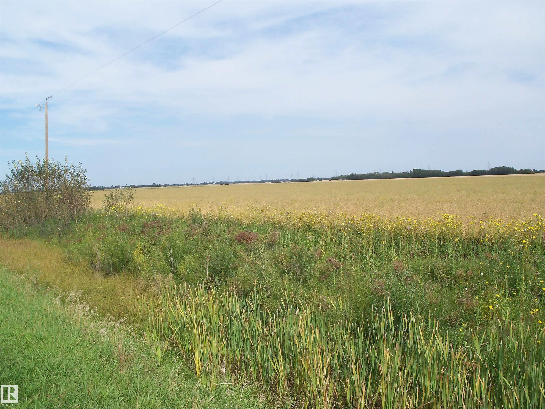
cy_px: 204
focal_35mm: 35
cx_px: 272
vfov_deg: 40.7
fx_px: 551
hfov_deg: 52.6
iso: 64
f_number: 5.5
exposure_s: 1/320
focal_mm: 6.3
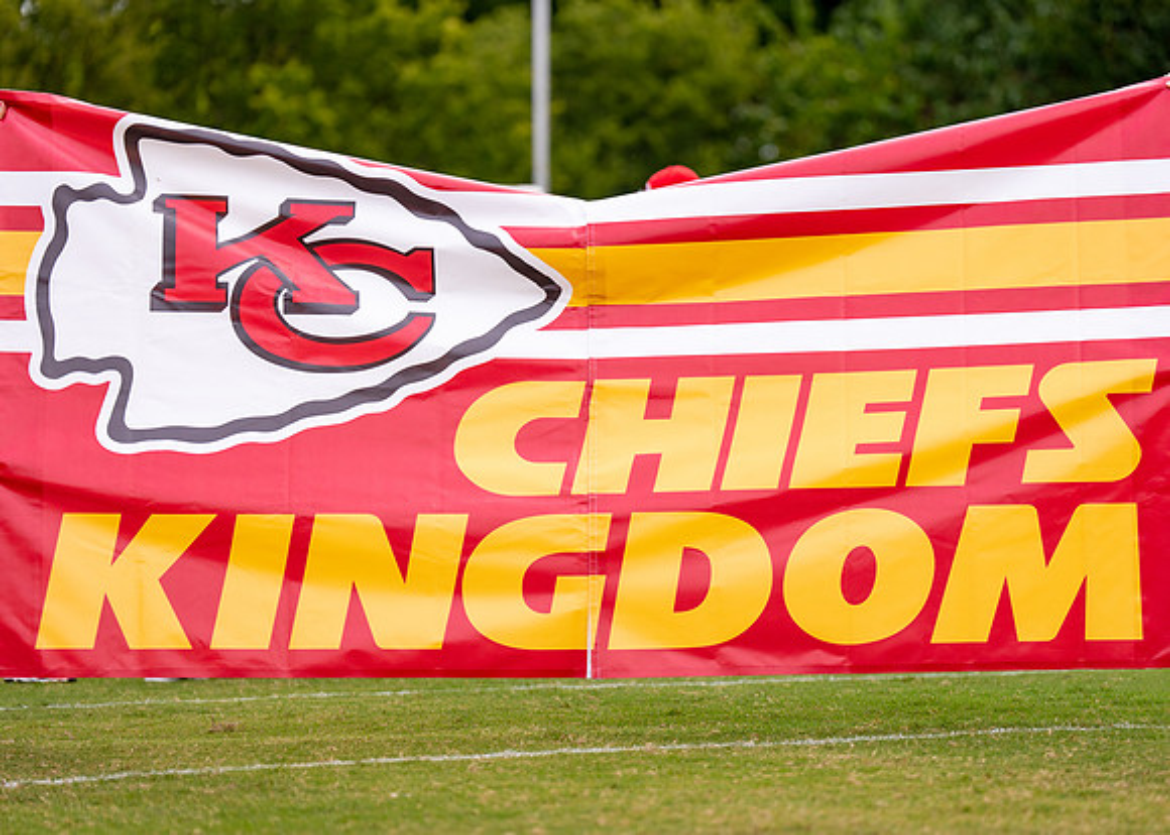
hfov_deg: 12.4
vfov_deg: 8.9
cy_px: 416
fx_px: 5366
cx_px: 617
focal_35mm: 162
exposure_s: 1/2000
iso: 160
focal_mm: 152
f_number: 2.8
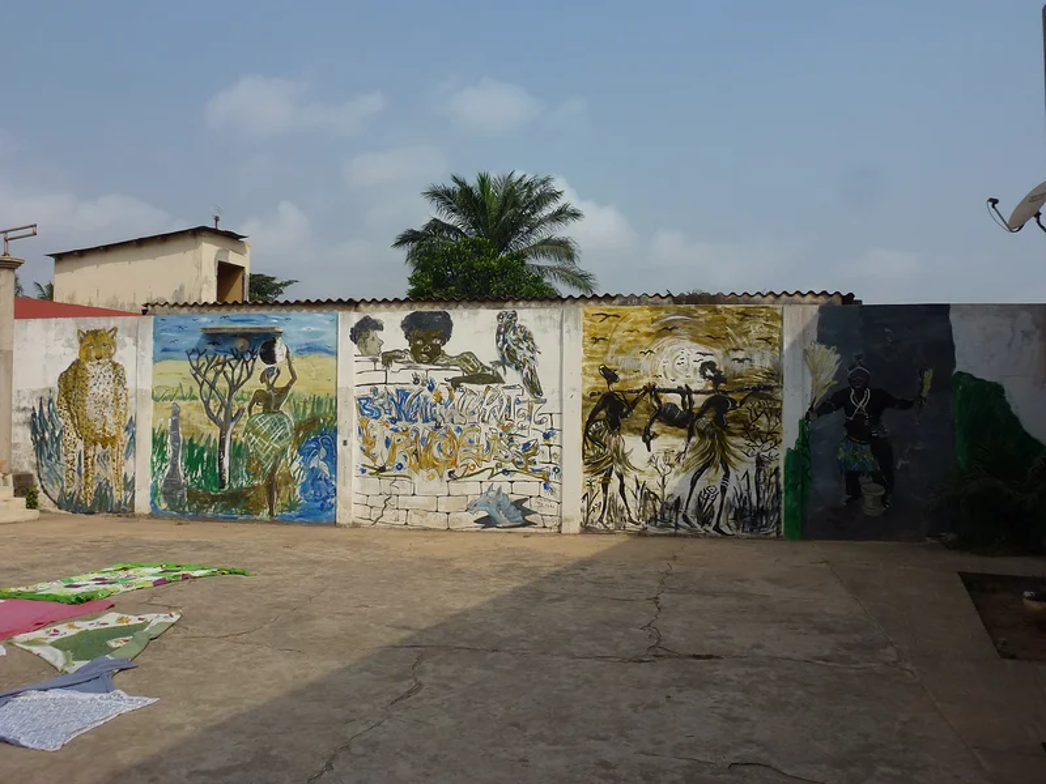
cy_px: 392
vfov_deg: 49.7
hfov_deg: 63.4
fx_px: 846
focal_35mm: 28
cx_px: 523
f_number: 4
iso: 100
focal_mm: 5
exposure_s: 1/1300
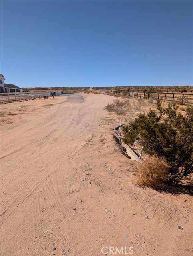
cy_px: 128
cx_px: 96
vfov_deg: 71.5
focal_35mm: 24
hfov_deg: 56.9
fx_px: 178
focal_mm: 6.9
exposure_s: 1/1484
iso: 22
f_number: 1.68
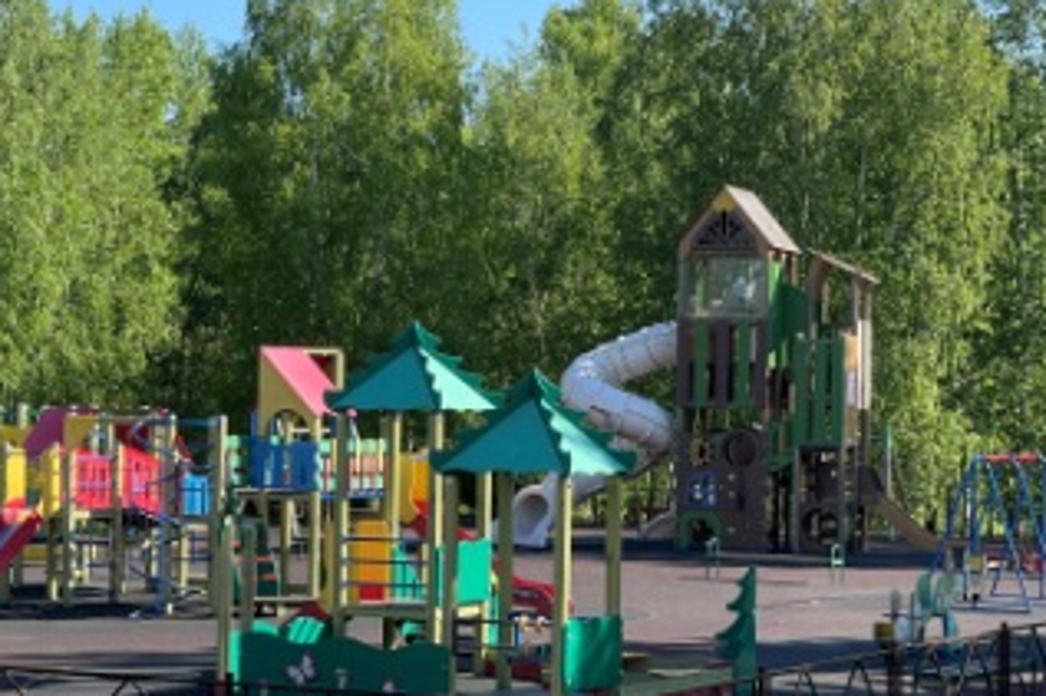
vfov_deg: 14.5
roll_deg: -1.1
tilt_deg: +0.4
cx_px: 383
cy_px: 383
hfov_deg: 21.6
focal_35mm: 94
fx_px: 2730
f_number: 2.2
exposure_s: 1/440
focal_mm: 7.5
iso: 20
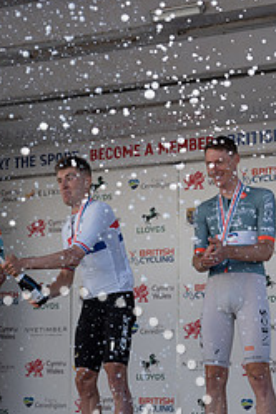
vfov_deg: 26.4
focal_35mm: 76
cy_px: 301
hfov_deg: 17.9
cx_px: 93
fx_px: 874
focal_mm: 42
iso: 125
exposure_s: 1/1000
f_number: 3.2
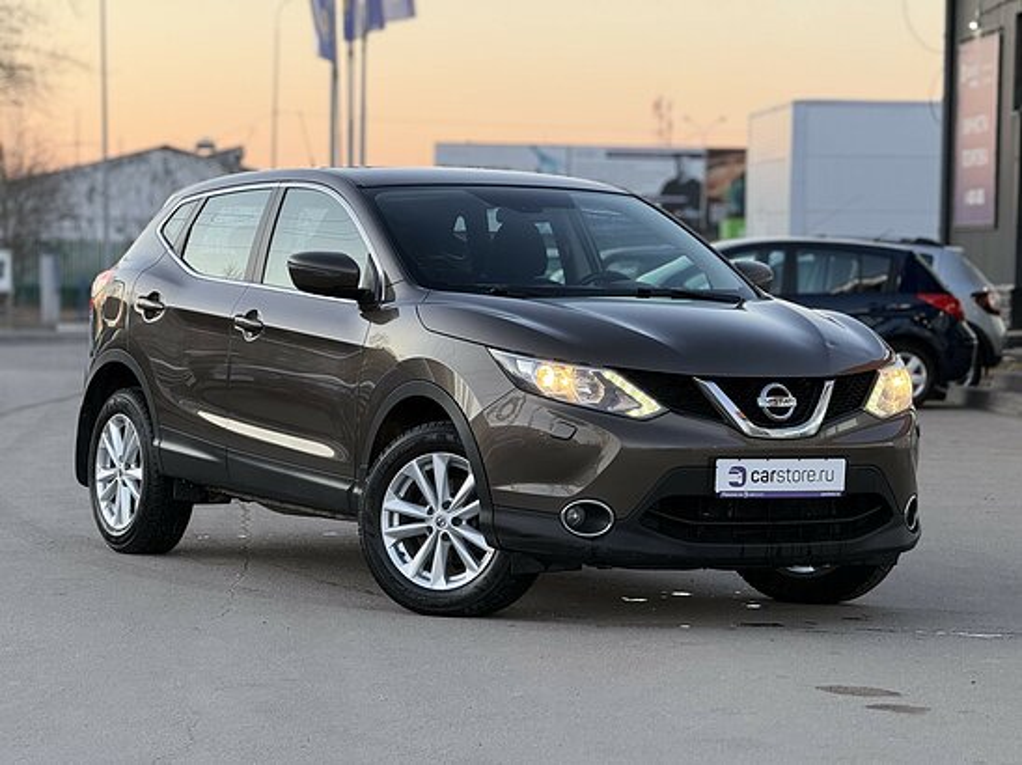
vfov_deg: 12.3
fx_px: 3540
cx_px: 511
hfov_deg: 16.4
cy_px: 382
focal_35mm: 120
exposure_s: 1/100
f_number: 2.8
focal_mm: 15.66
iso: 125
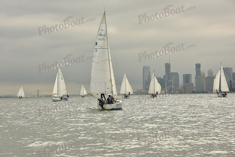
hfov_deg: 20.6
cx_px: 117
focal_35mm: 99
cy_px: 78
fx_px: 646
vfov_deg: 13.8
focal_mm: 98
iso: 320
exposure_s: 1/1250
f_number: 8
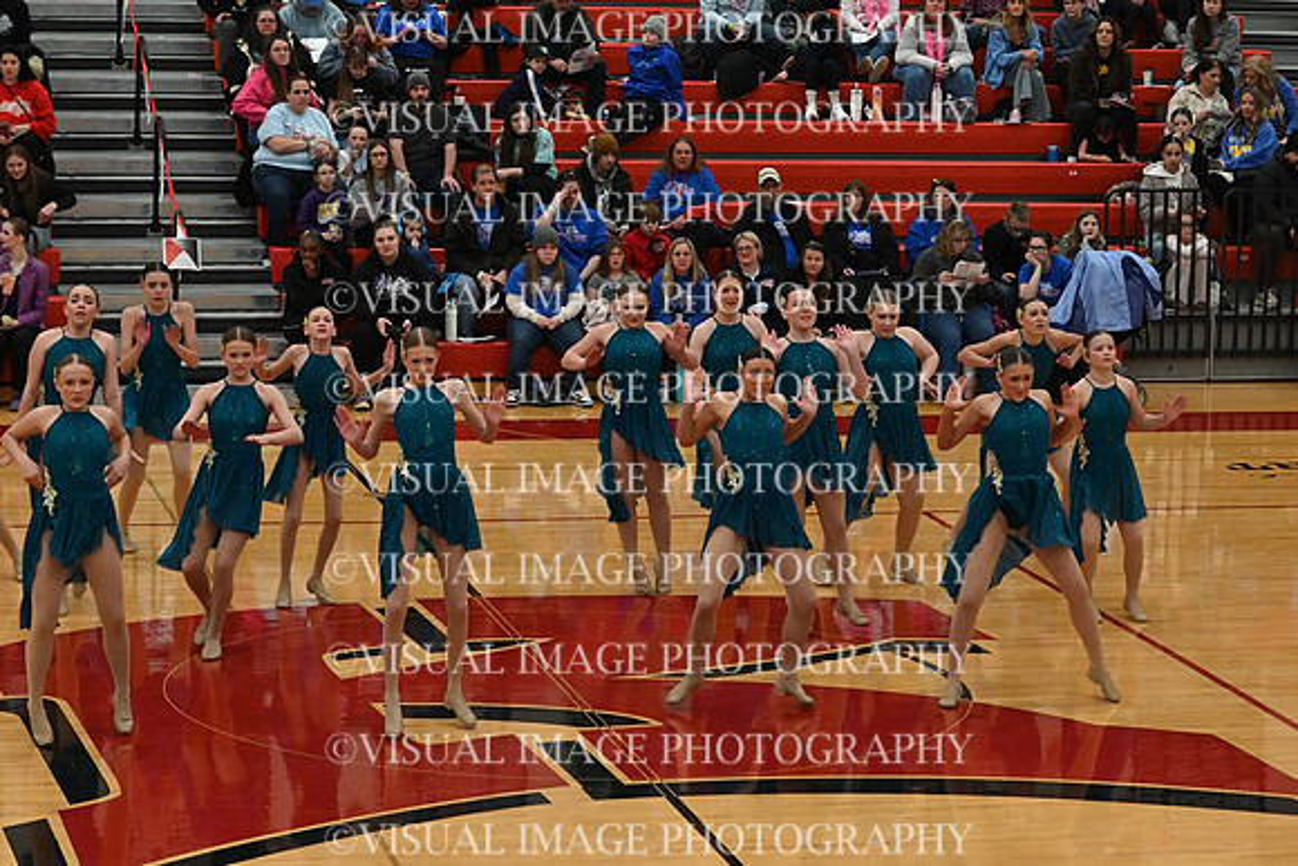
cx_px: 649
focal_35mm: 105
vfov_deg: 13.0
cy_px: 433
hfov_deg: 19.5
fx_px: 3787
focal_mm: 70
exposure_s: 1/400
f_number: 4
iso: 5000
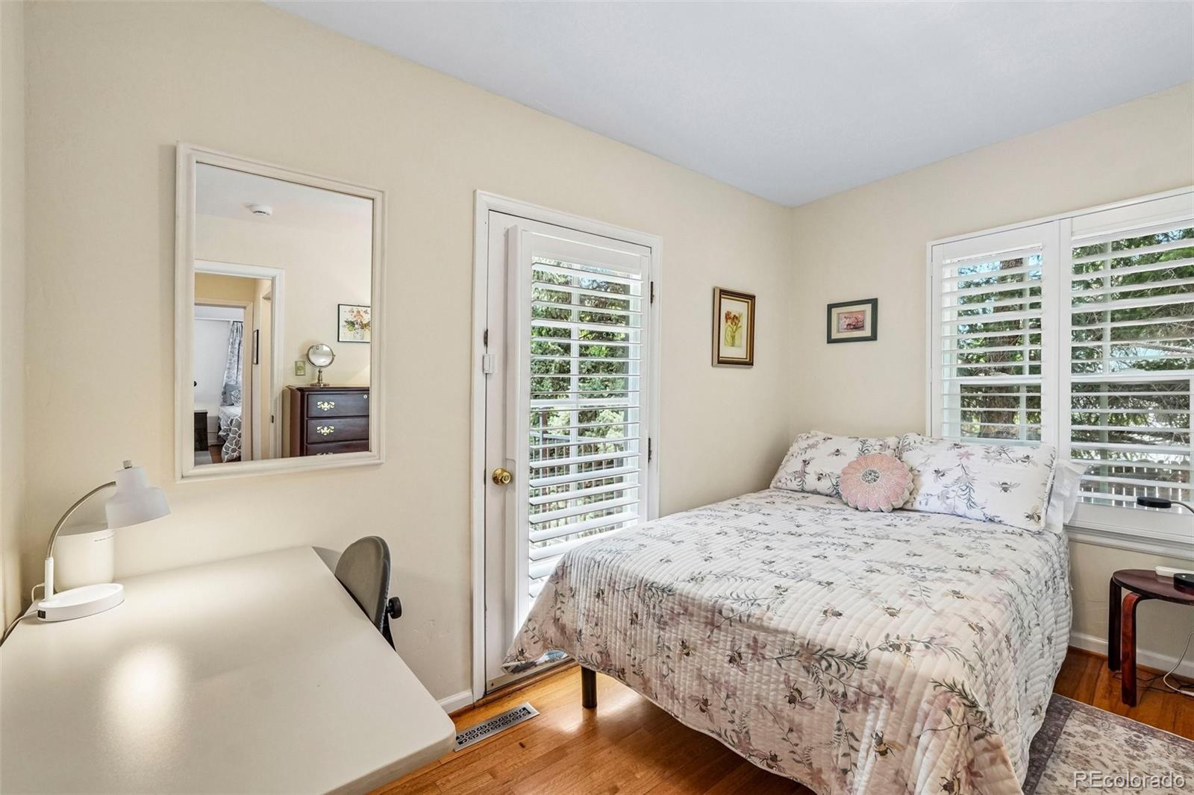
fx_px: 497
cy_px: 398
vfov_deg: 77.3
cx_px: 597
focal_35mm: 15
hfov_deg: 100.4
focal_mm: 10
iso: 800
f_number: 8
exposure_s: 1/15
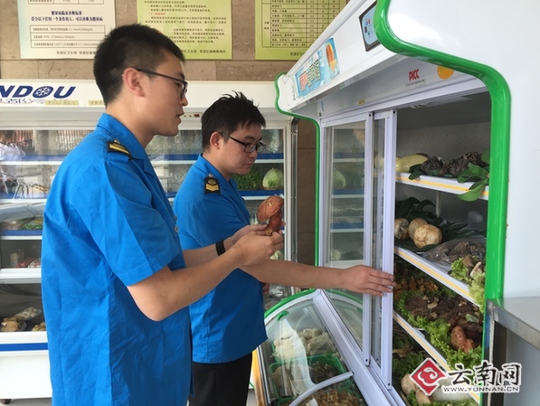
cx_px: 270
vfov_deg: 48.3
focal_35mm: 29
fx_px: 453
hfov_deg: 61.6
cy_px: 203
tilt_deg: -5.2
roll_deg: -0.4
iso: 50
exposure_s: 1/100
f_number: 2.2
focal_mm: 4.15
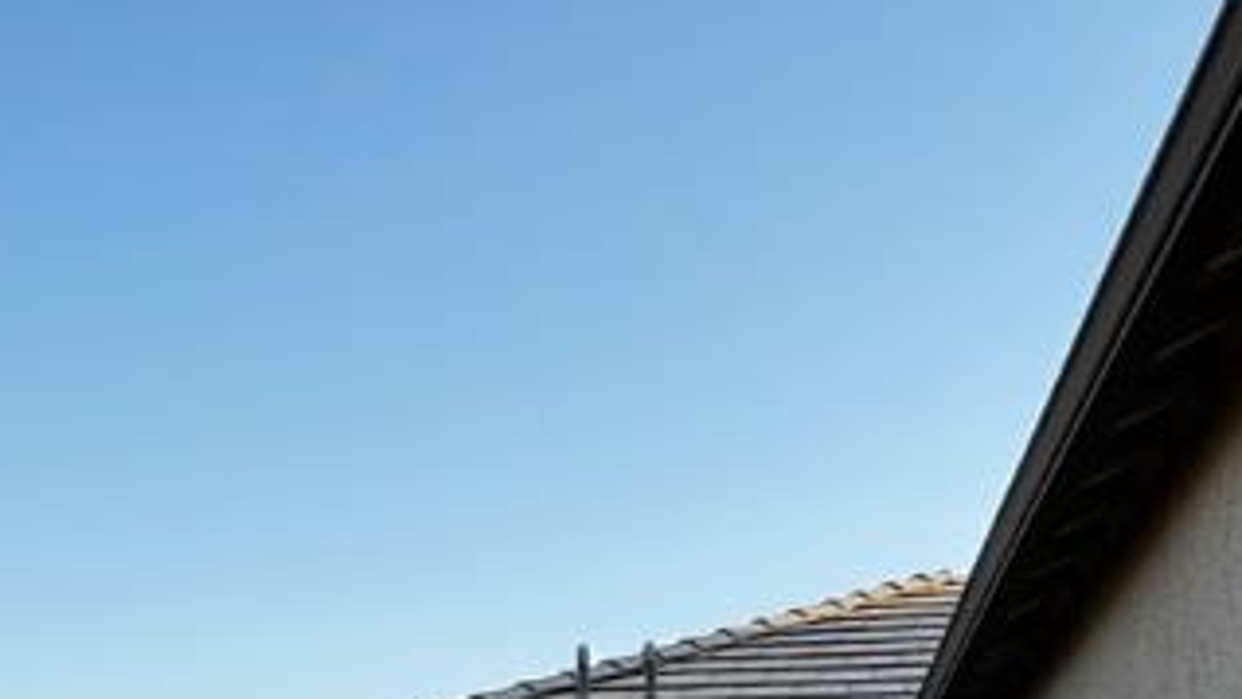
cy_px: 1103
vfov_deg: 15.3
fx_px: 2372
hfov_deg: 29.1
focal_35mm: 72
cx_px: 375
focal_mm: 2.22
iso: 40
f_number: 2.2
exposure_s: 1/512
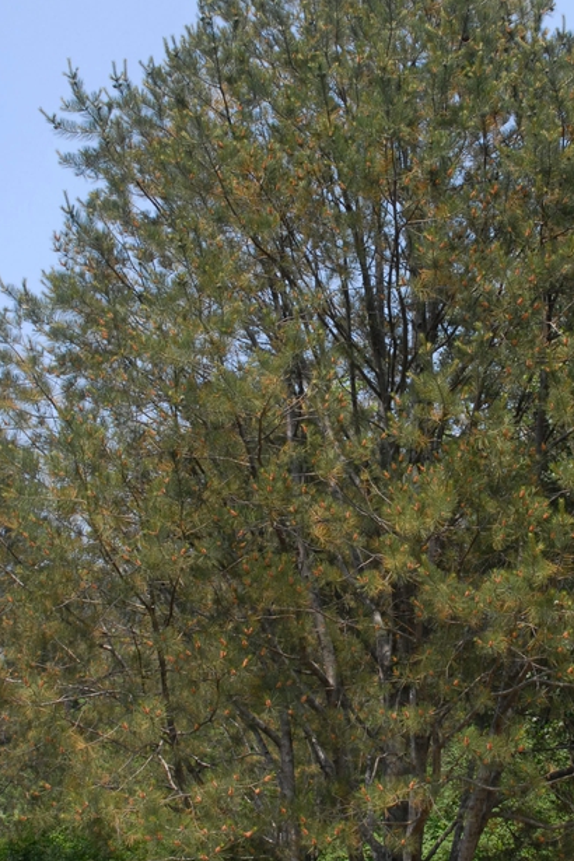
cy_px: 479
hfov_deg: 19.4
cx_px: 391
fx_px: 1674
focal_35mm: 70
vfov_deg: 28.8
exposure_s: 1/320
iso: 400
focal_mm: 28
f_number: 9
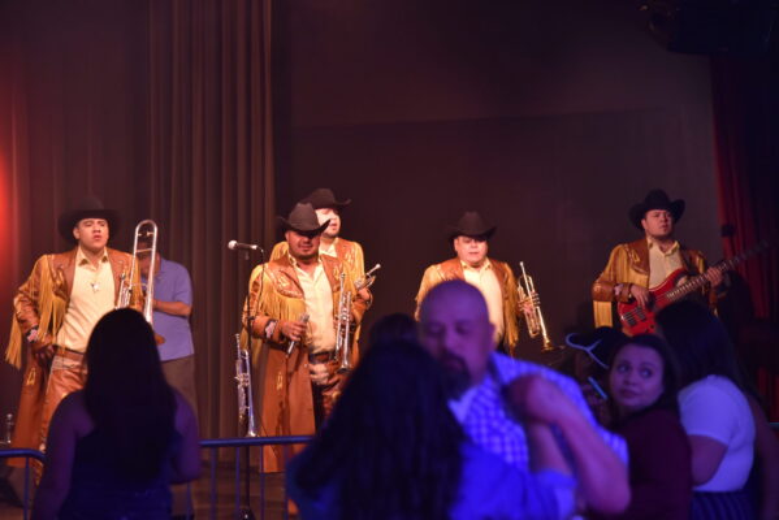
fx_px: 2598
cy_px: 260
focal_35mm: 120
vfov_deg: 11.4
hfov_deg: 17.1
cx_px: 390
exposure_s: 1/25
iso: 1600
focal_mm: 120
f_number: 4
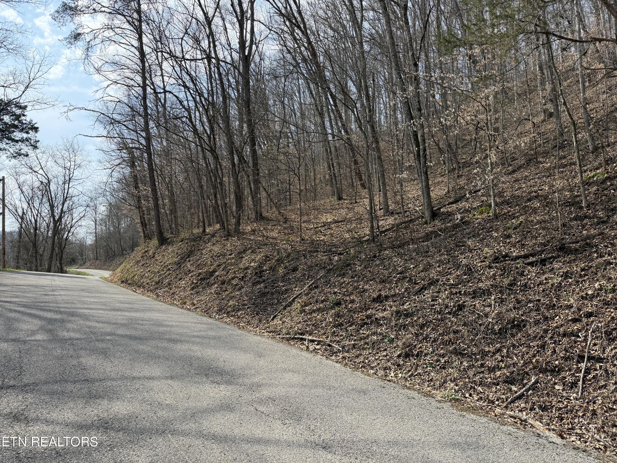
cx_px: 308
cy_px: 232
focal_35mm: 24
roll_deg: +0.1
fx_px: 428
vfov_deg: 56.8
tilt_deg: +3.3
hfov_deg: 71.6
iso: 100
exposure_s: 1/3584
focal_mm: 6.76
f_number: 1.78
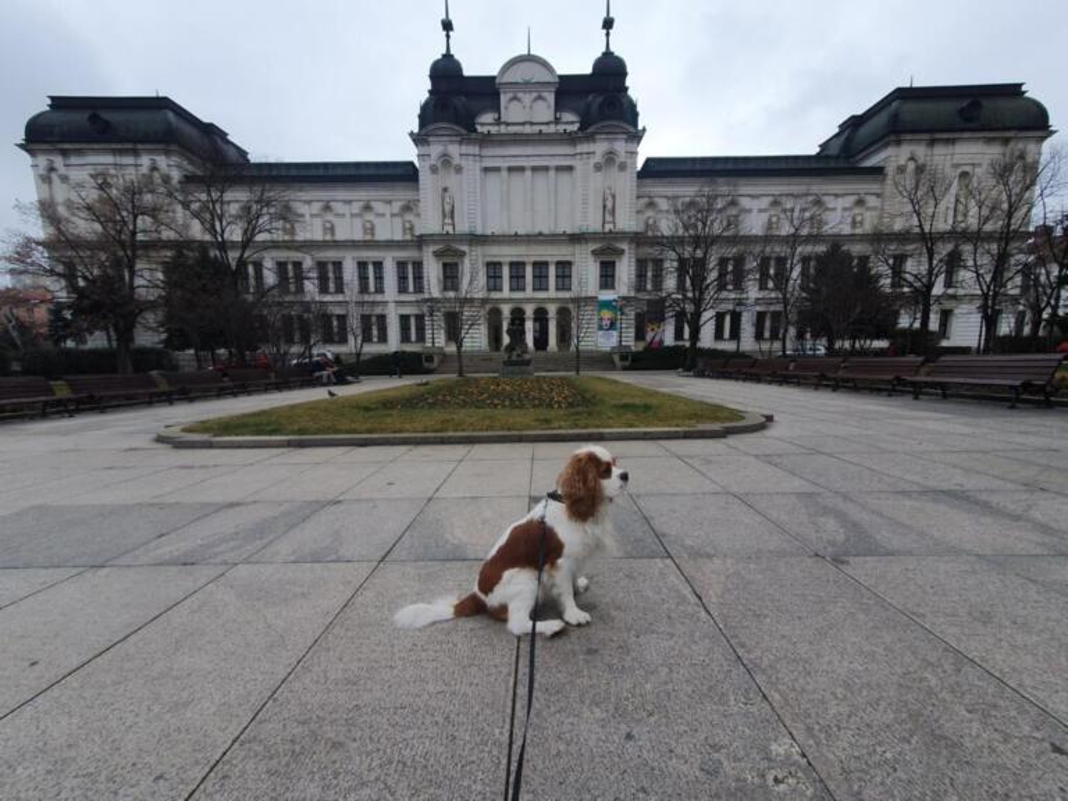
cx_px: 534
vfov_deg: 89.9
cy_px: 400
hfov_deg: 106.2
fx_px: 401
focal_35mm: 13
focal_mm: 1.8
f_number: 2.2
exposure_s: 1/710
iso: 50
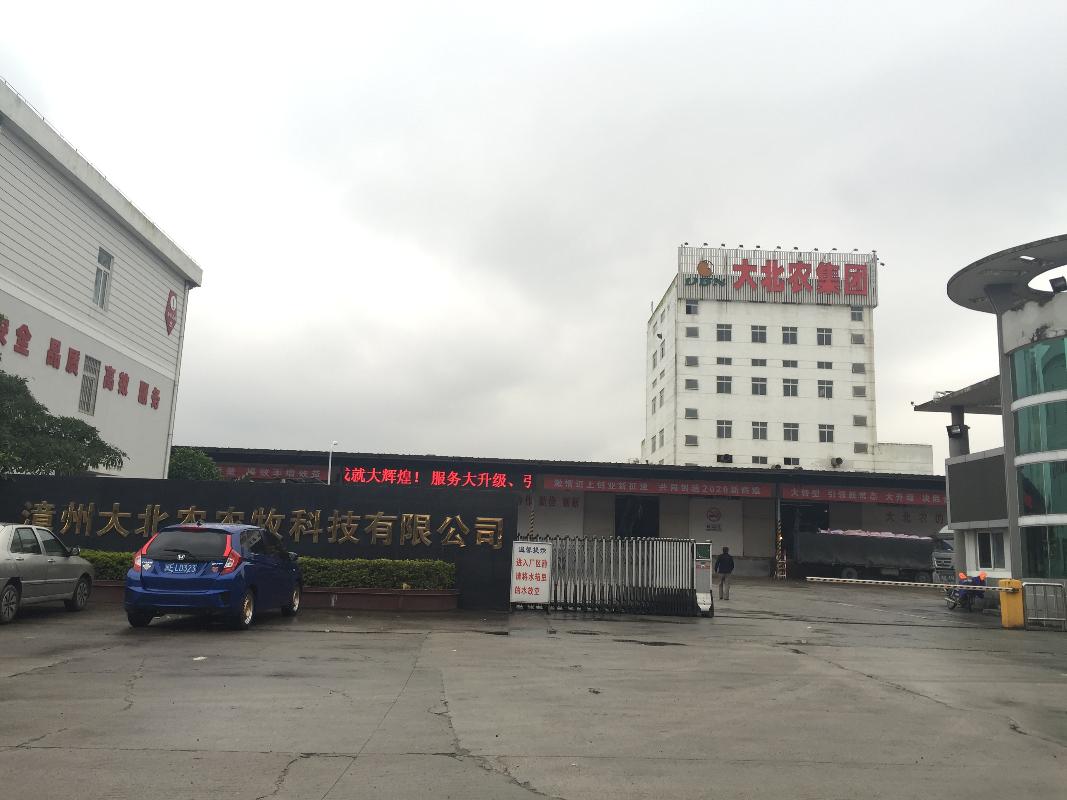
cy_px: 400
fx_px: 894
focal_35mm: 29
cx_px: 534
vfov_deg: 48.2
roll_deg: -3.3
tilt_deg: +10.2
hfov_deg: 61.7
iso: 32
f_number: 2.2
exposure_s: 1/103
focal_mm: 4.15
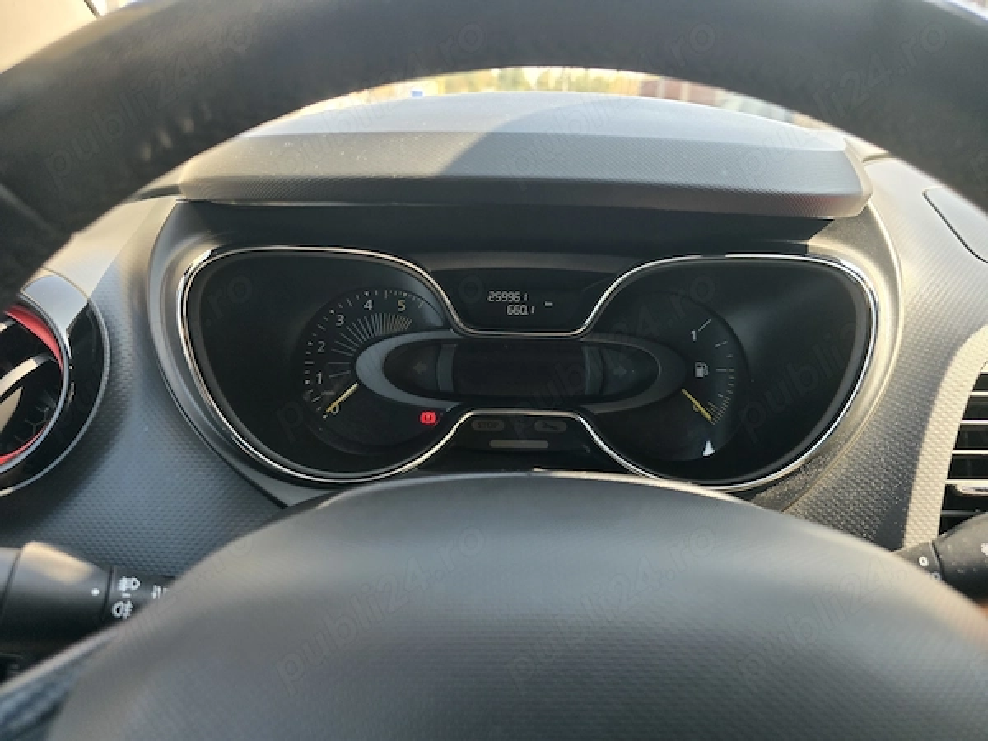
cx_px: 494
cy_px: 370
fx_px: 656
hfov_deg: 73.9
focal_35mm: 23
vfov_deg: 58.9
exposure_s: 1/180
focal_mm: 6.3
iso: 32
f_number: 1.7
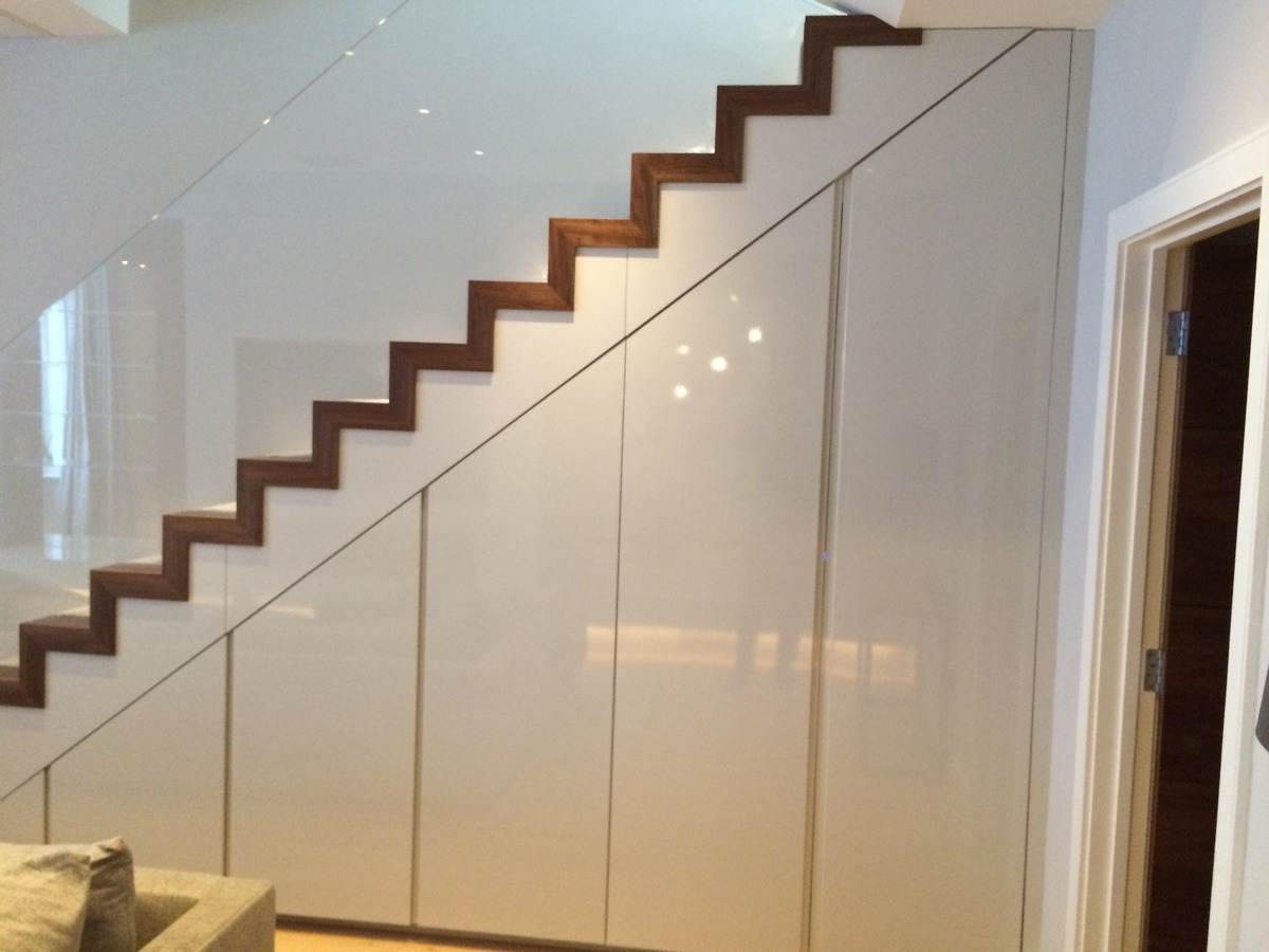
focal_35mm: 29
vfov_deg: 48.2
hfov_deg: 61.7
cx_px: 634
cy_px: 476
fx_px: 1063
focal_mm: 4.15
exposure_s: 1/20
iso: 320
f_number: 2.2
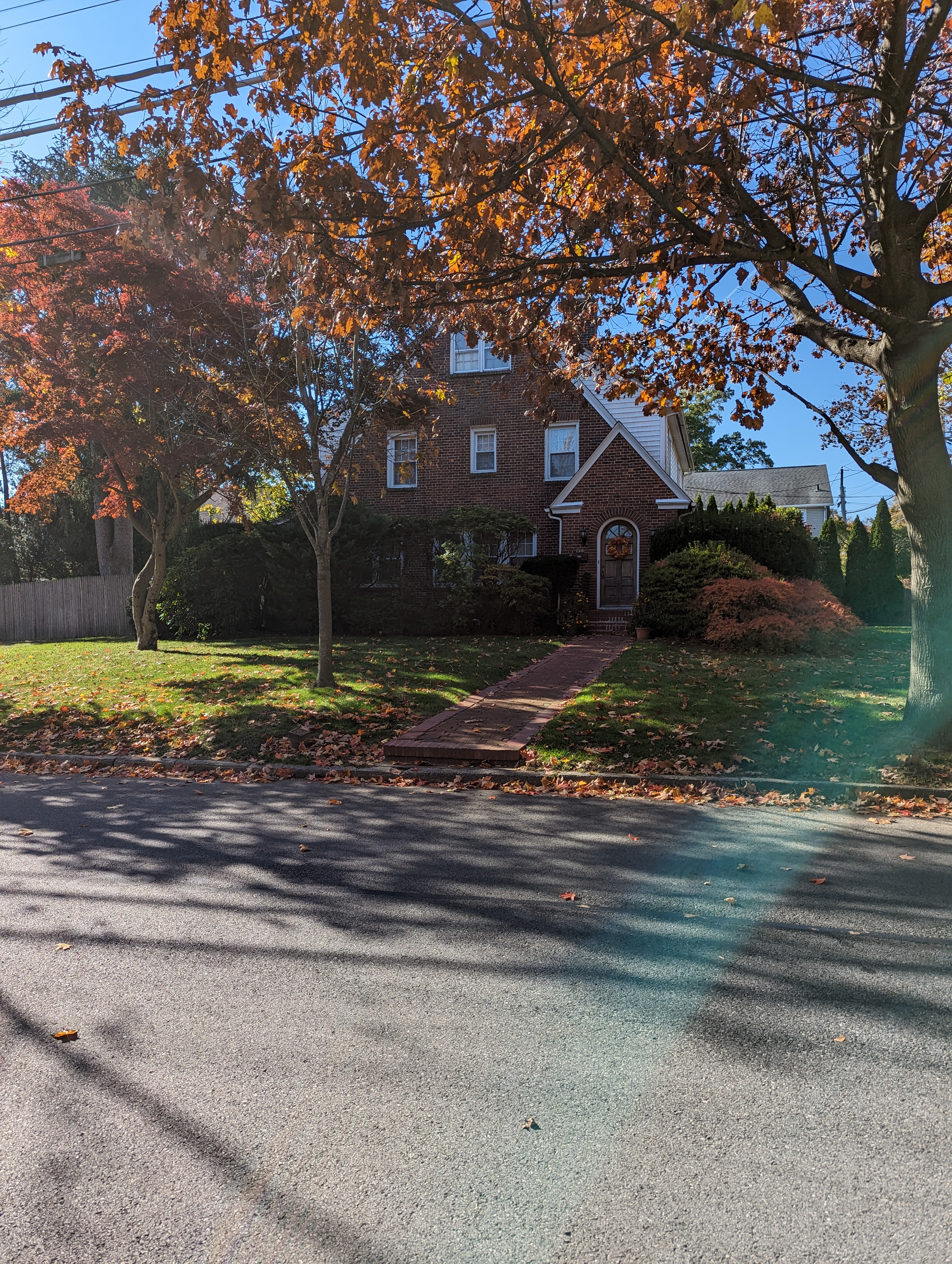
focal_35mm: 24
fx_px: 878
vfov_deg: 71.5
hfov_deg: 56.9
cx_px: 476
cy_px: 632
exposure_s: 1/1258
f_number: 1.85
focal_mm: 6.81
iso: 39
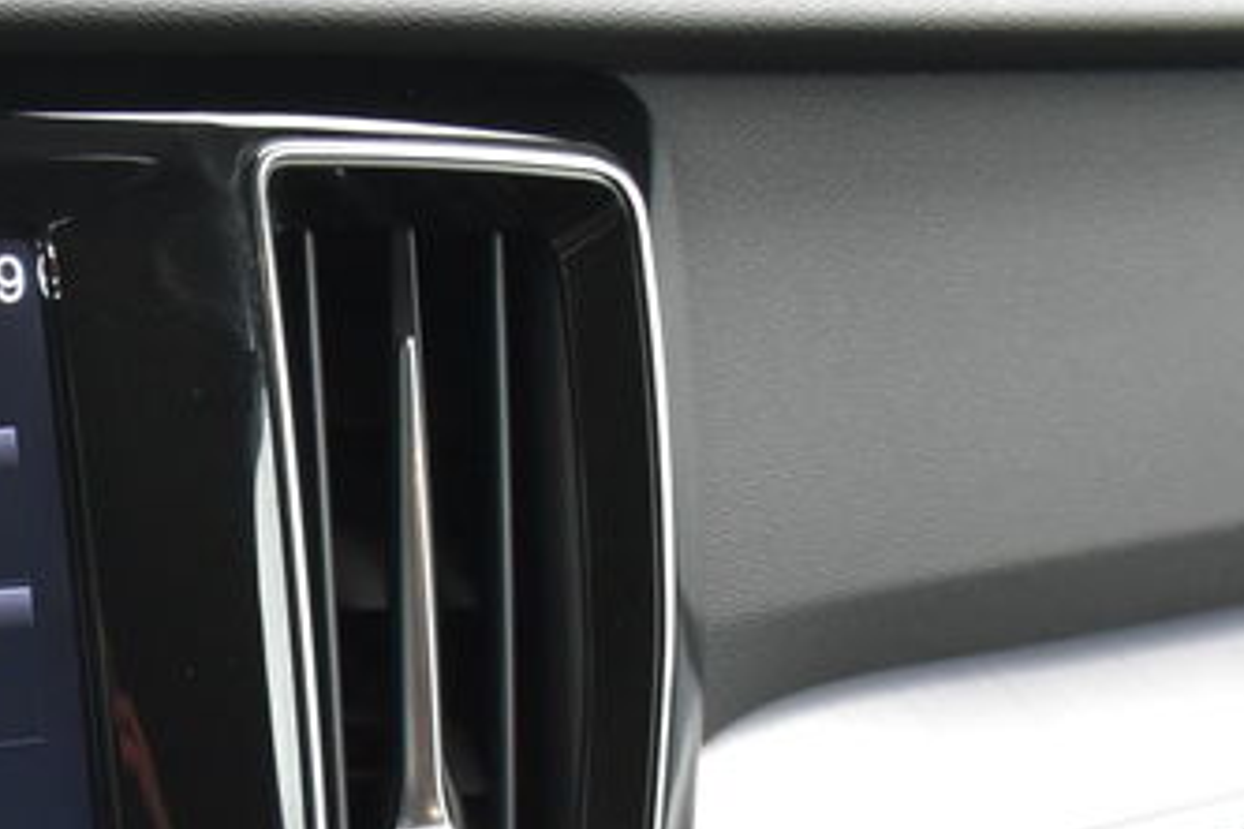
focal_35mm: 99
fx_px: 3421
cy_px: 1066
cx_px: -325
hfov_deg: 19.2
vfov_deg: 13.4
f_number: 3.5
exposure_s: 1/60
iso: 1100
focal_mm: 22
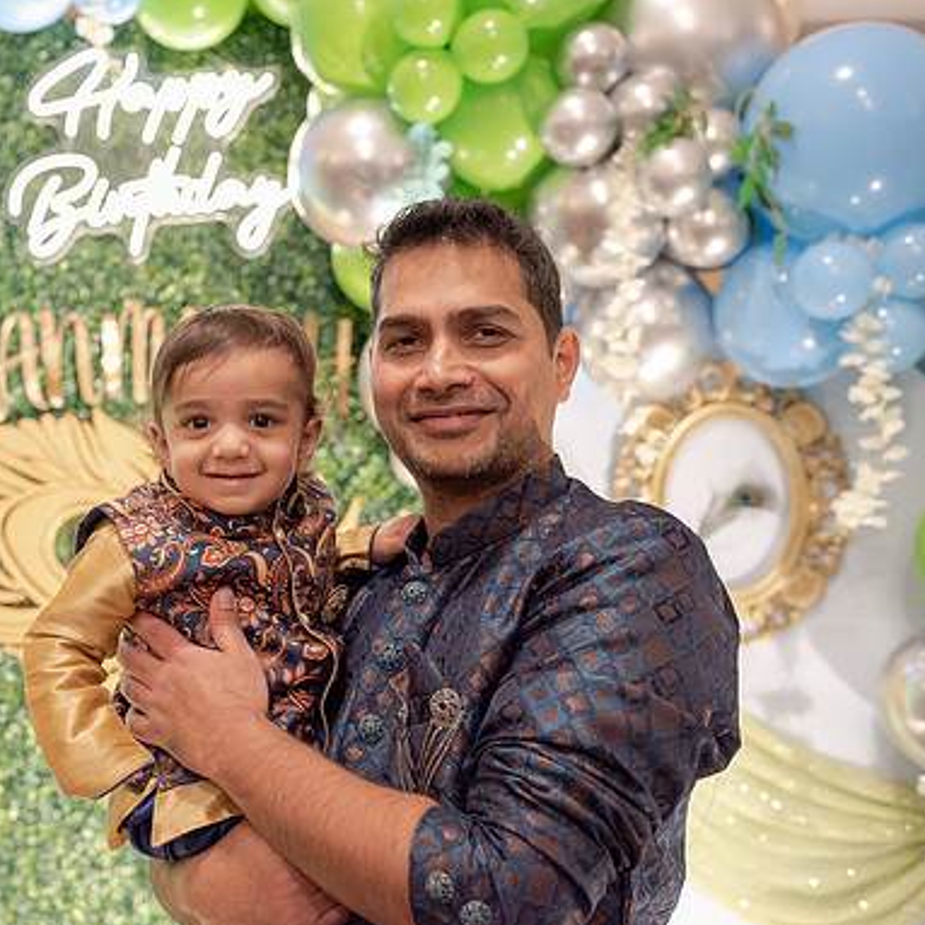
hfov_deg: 36.8
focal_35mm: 45
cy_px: 462
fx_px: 1360
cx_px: 254
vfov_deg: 37.6
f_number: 2.5
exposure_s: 1/125
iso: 1600
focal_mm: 35
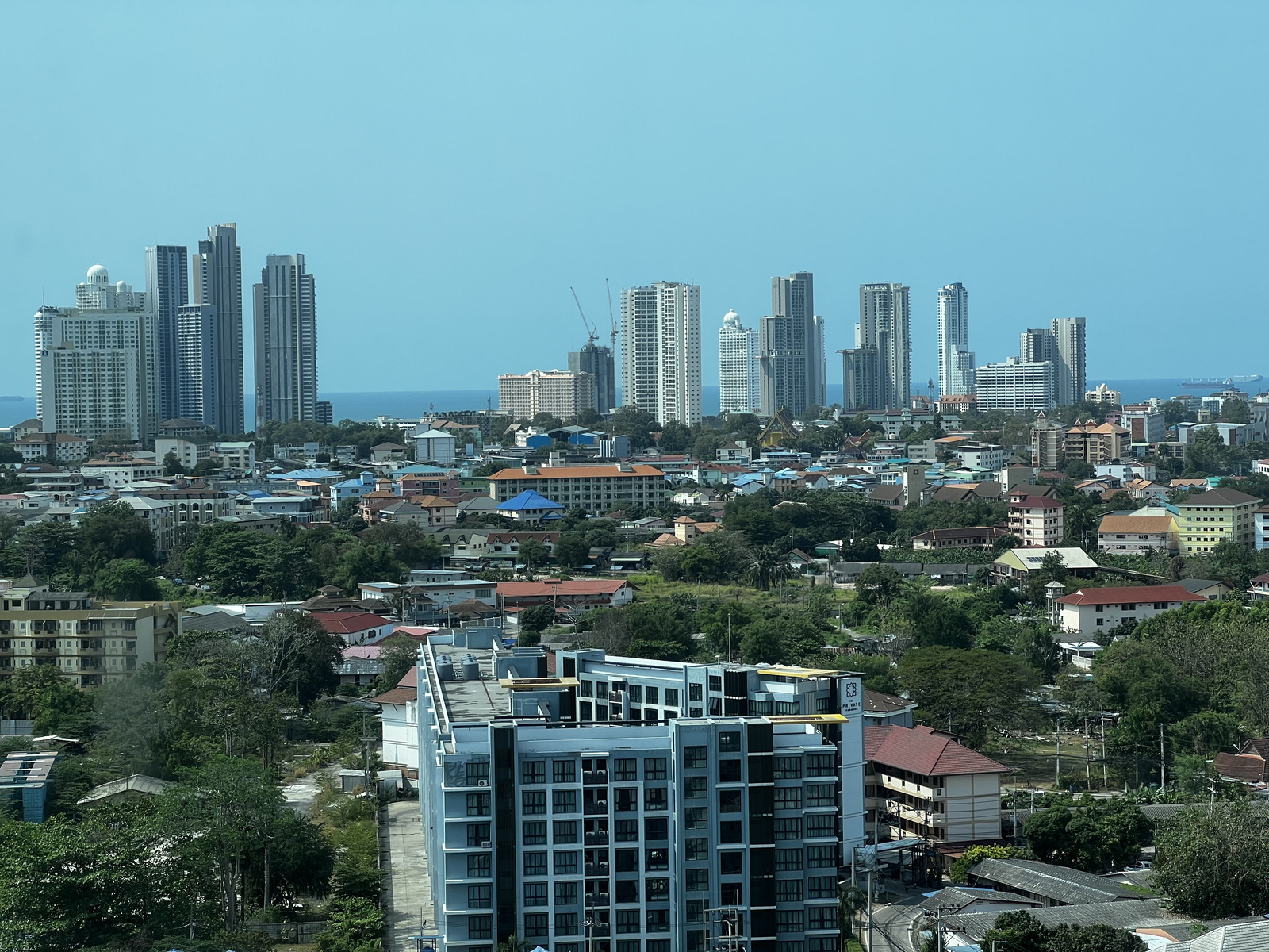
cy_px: 476
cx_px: 634
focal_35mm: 77
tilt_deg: -1.4
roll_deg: +1.0
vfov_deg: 19.1
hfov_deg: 25.3
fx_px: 2823
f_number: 2.8
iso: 32
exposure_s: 1/521
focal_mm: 9
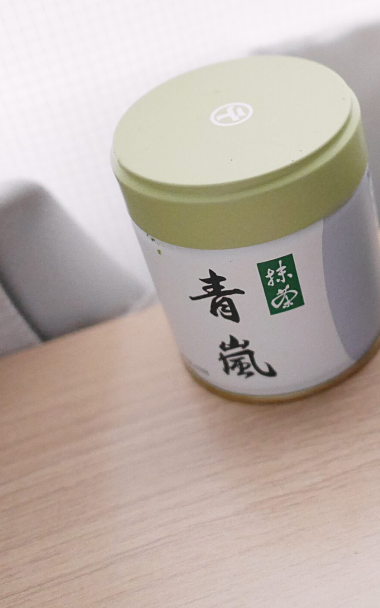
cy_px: 200
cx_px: 445
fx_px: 961
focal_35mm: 58
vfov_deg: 34.8
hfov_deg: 21.0
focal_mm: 15
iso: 2000
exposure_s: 1/60
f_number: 1.8
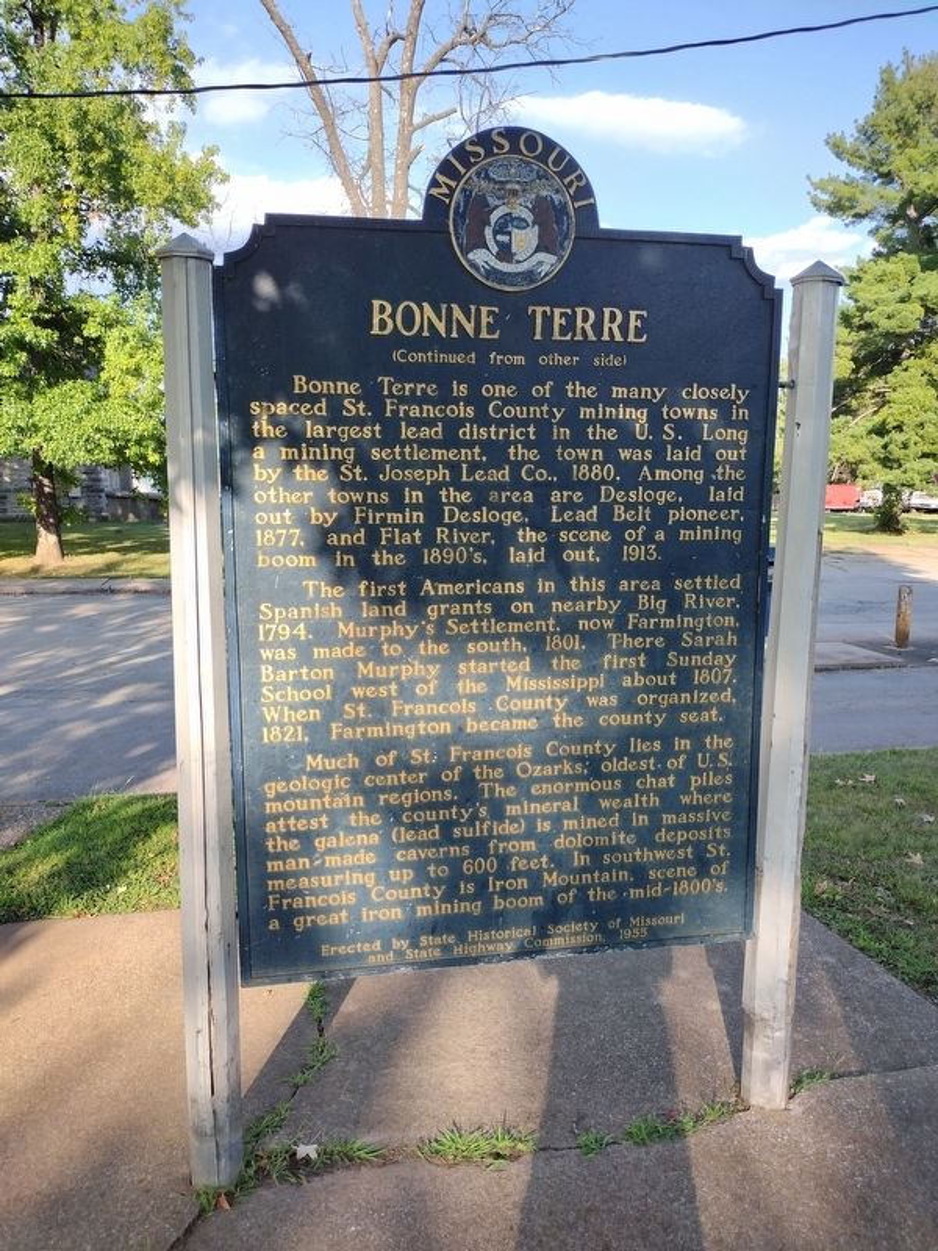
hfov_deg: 51.4
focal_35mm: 27
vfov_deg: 65.3
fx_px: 976
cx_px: 469
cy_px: 626
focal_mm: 4.71
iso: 100
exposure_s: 1/954
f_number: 1.7
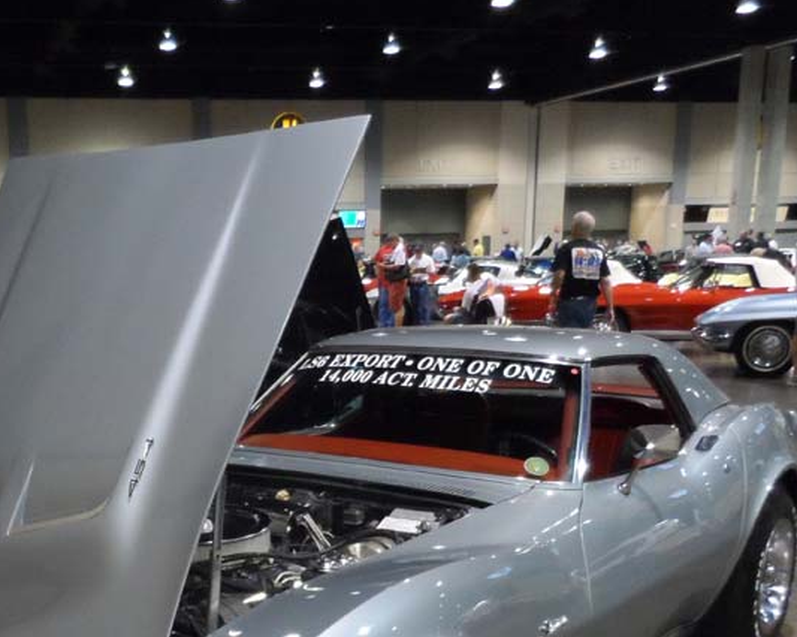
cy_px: 567
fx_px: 1061
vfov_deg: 31.9
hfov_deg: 40.0
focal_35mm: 45
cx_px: 200
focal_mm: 4
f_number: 3.2
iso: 400
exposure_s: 1/30
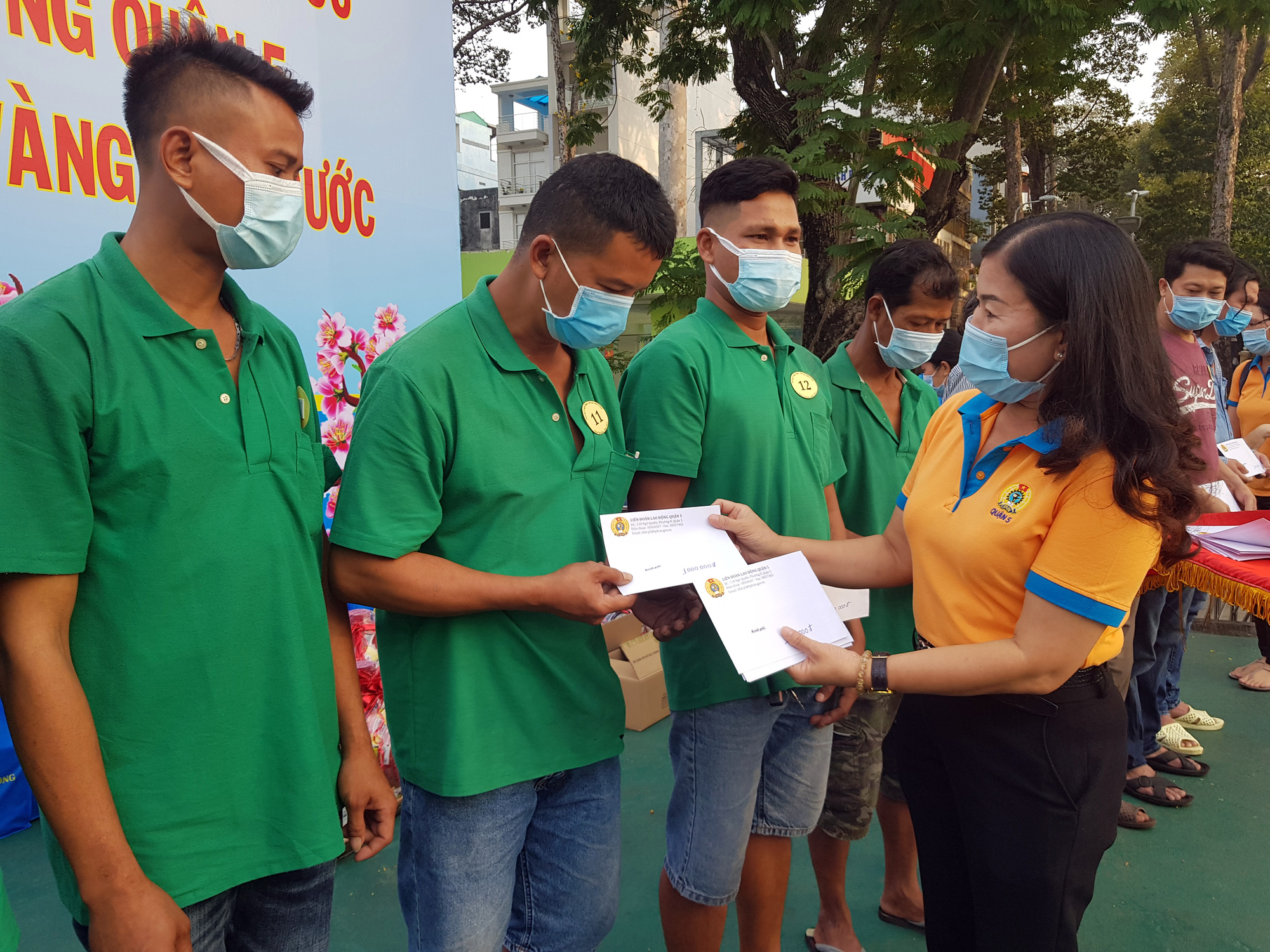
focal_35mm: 26
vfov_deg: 53.1
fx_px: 954
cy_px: 476
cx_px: 635
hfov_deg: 67.3
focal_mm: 4.3
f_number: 1.7
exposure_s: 1/215
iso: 40
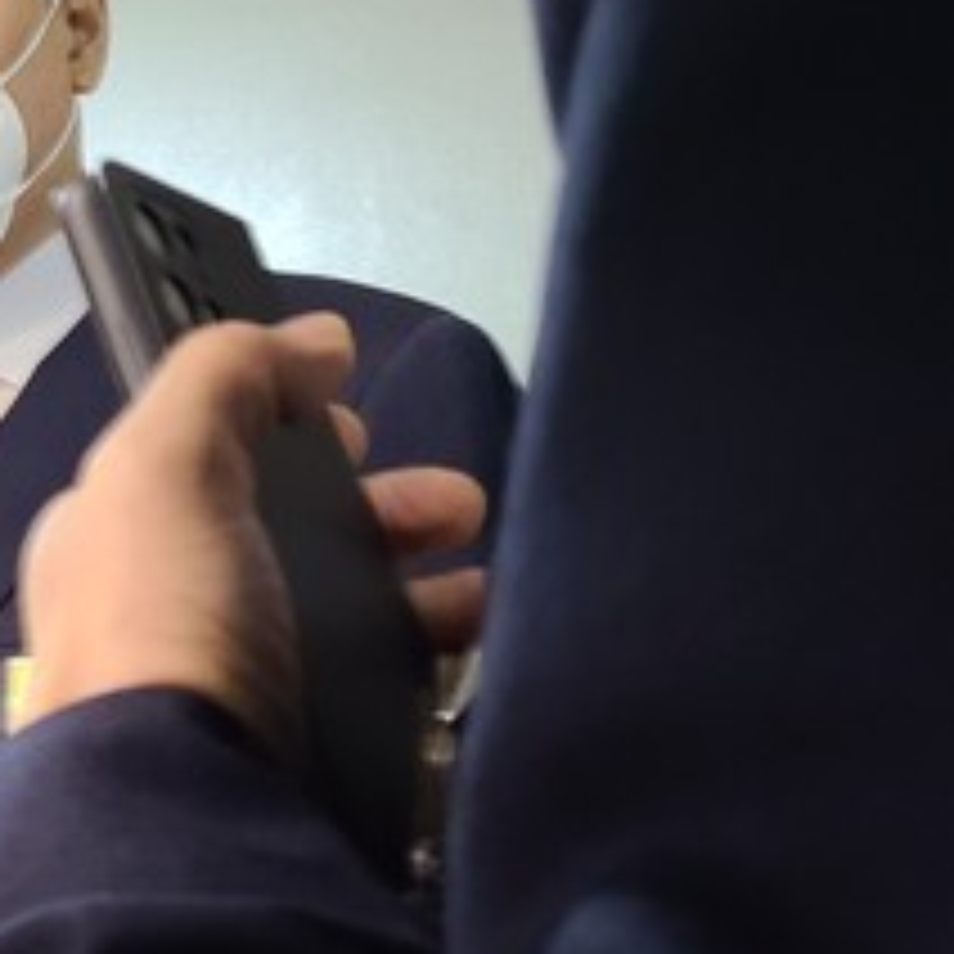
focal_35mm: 63
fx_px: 1964
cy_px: 263
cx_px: -230
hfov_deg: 24.4
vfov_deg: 27.0
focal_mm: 5.4
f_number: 1.8
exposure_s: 1/40
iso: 400
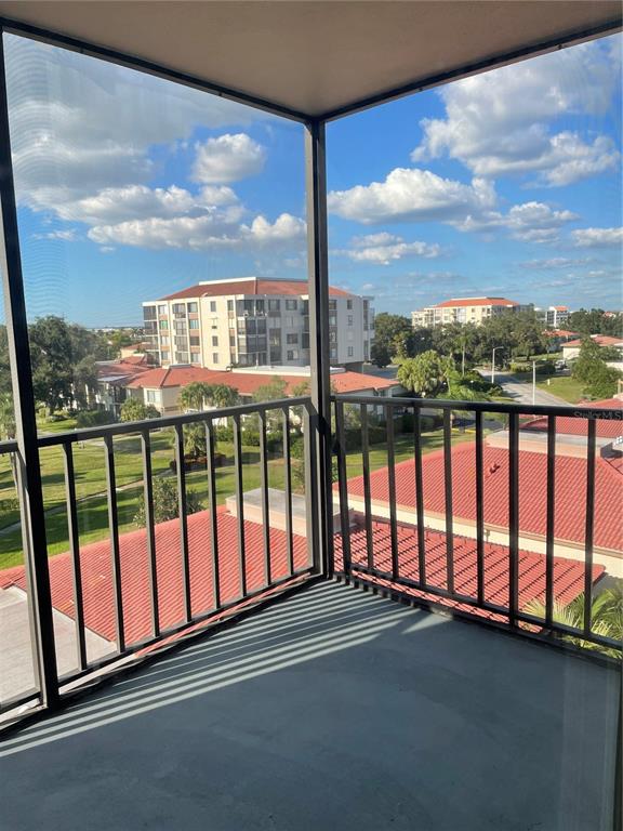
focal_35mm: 26
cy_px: 416
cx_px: 312
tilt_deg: -8.5
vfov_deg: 67.3
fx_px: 624
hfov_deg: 53.1
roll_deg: +2.5
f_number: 1.6
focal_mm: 4.2
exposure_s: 1/1416
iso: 32
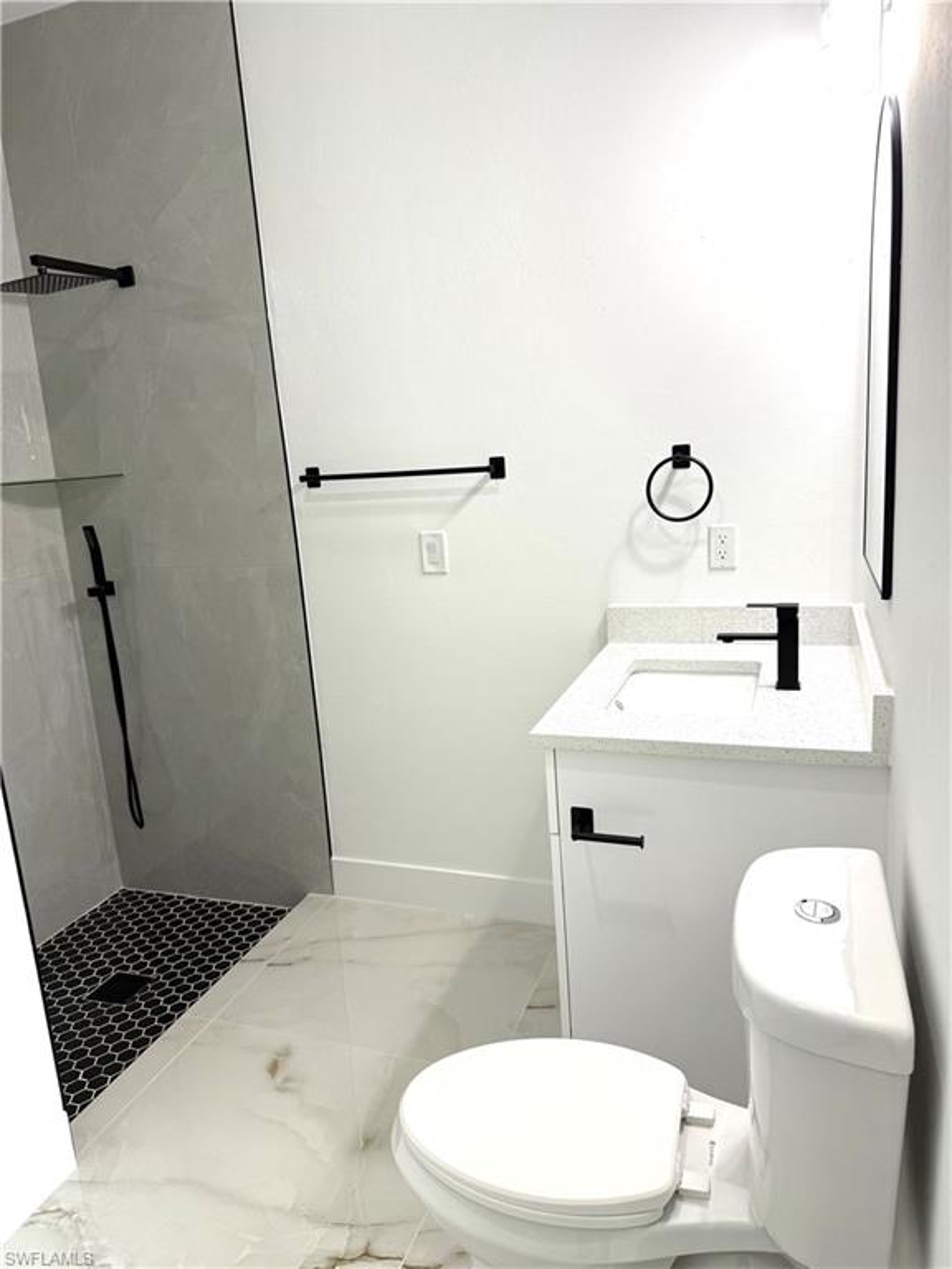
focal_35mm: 24
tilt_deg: -12.8
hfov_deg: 56.8
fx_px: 880
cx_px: 476
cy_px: 634
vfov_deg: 71.6
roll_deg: +5.4
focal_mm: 6.76
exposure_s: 1/120
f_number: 1.78
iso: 80
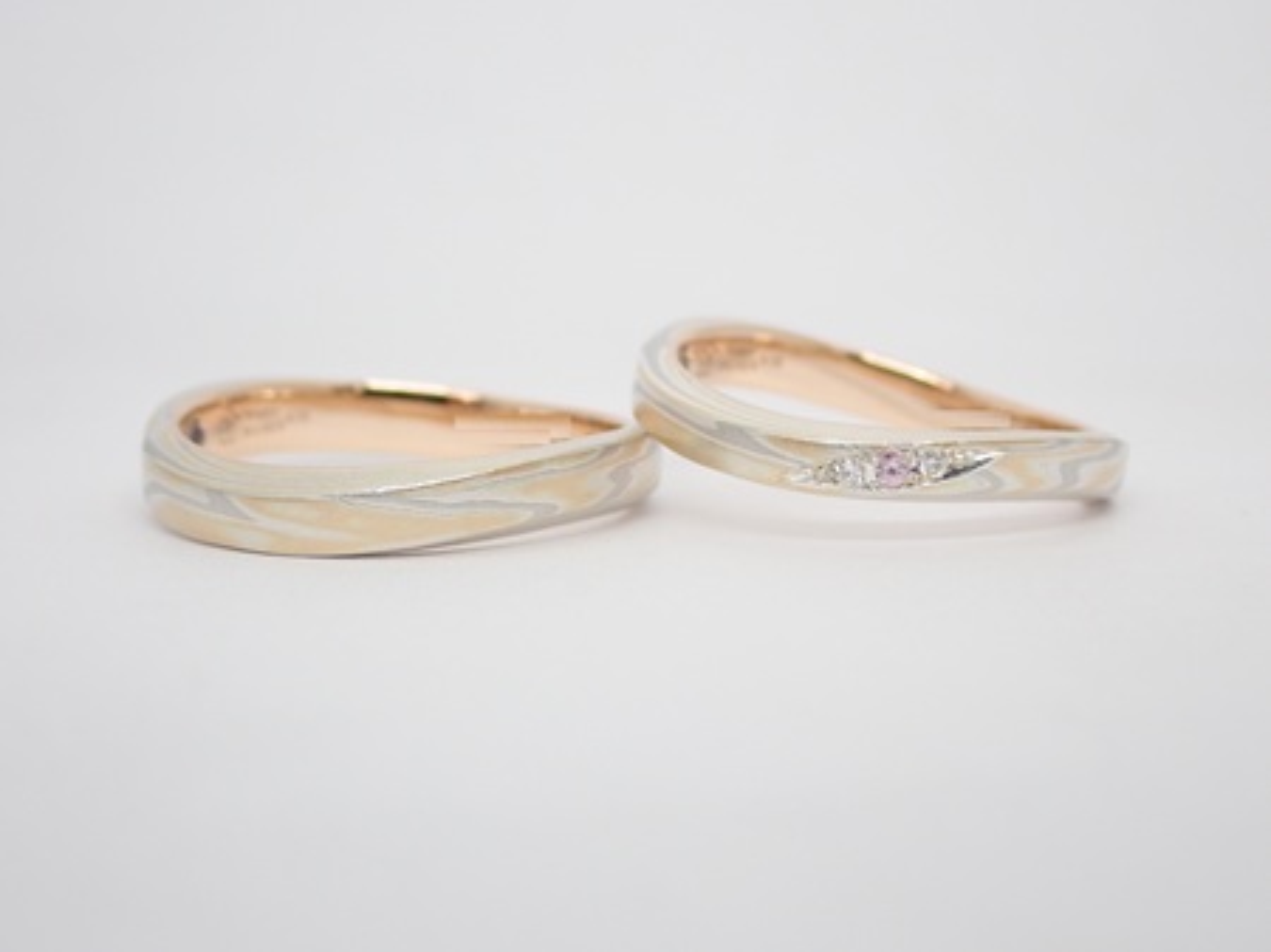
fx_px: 2826
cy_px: 476
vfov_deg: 19.1
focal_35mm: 77
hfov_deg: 25.3
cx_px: 636
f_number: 4.1
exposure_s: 1/80
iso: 200
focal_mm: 13.65
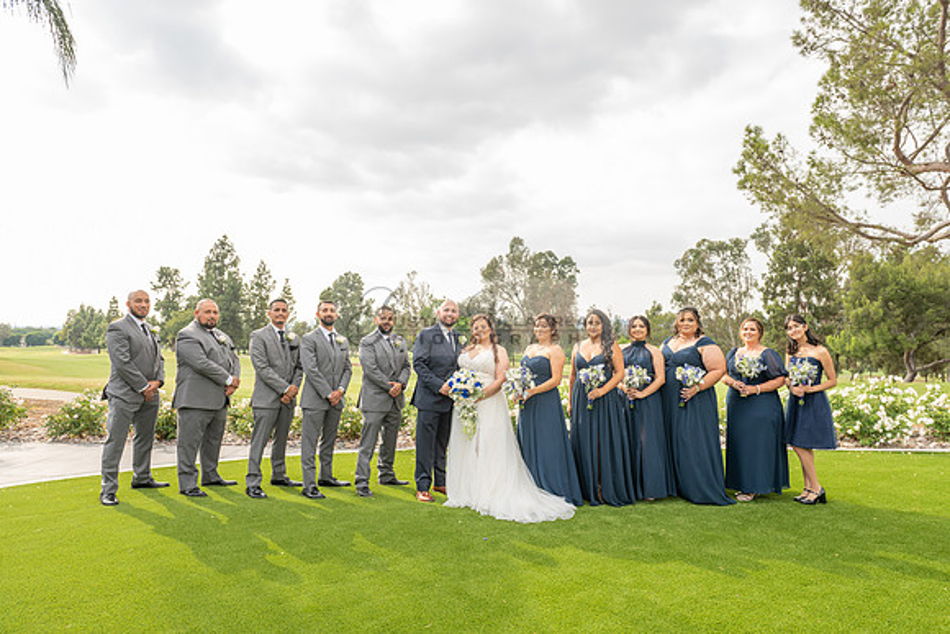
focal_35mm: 24
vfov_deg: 53.2
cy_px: 317
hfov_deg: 73.7
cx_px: 475
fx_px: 633
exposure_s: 1/200
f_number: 6.3
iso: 200
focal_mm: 24
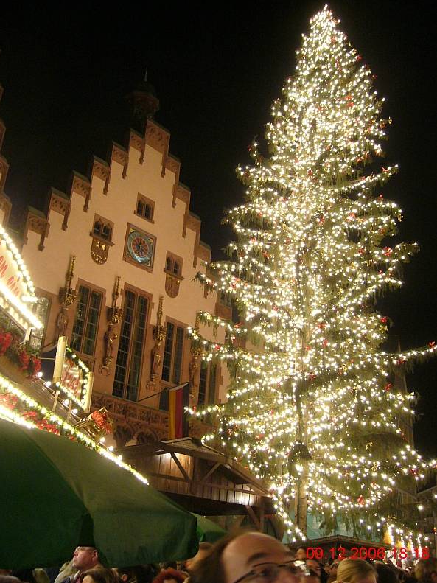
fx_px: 606
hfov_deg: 39.6
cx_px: 213
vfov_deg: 51.4
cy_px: 286
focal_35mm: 36
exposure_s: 1/10
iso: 200
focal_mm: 5.8
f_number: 2.8
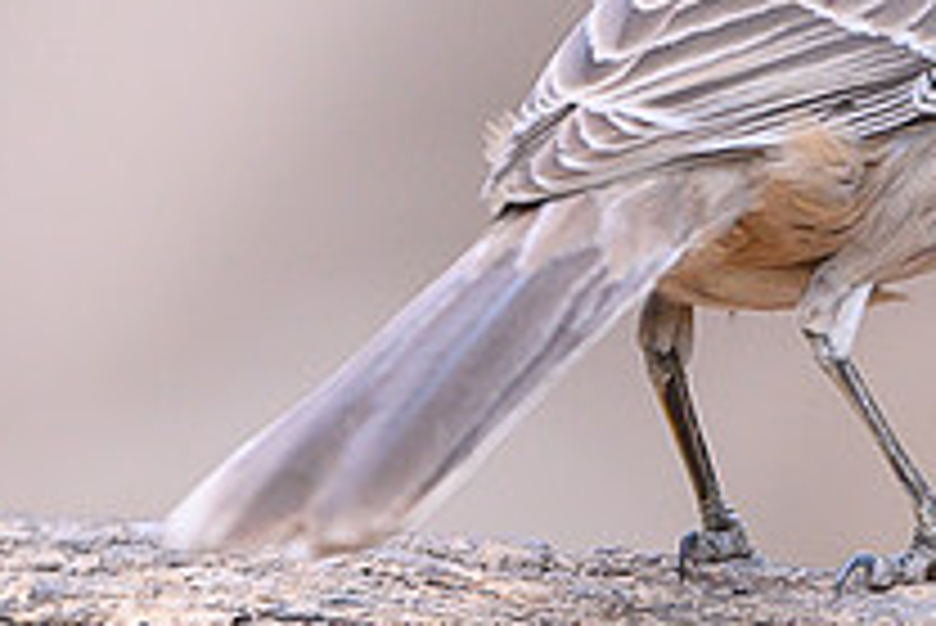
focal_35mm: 2265
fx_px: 58929
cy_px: -378
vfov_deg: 0.6
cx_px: 950
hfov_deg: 0.9
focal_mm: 500
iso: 2000
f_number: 4
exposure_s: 1/400
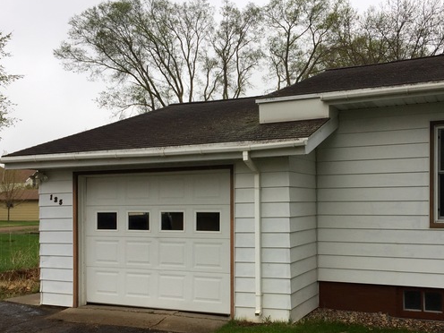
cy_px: 213
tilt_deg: -0.8
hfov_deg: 47.8
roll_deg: +0.4
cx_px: 248
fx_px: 500
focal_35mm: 39
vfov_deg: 36.6
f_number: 2.2
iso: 32
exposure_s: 1/302
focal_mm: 4.15
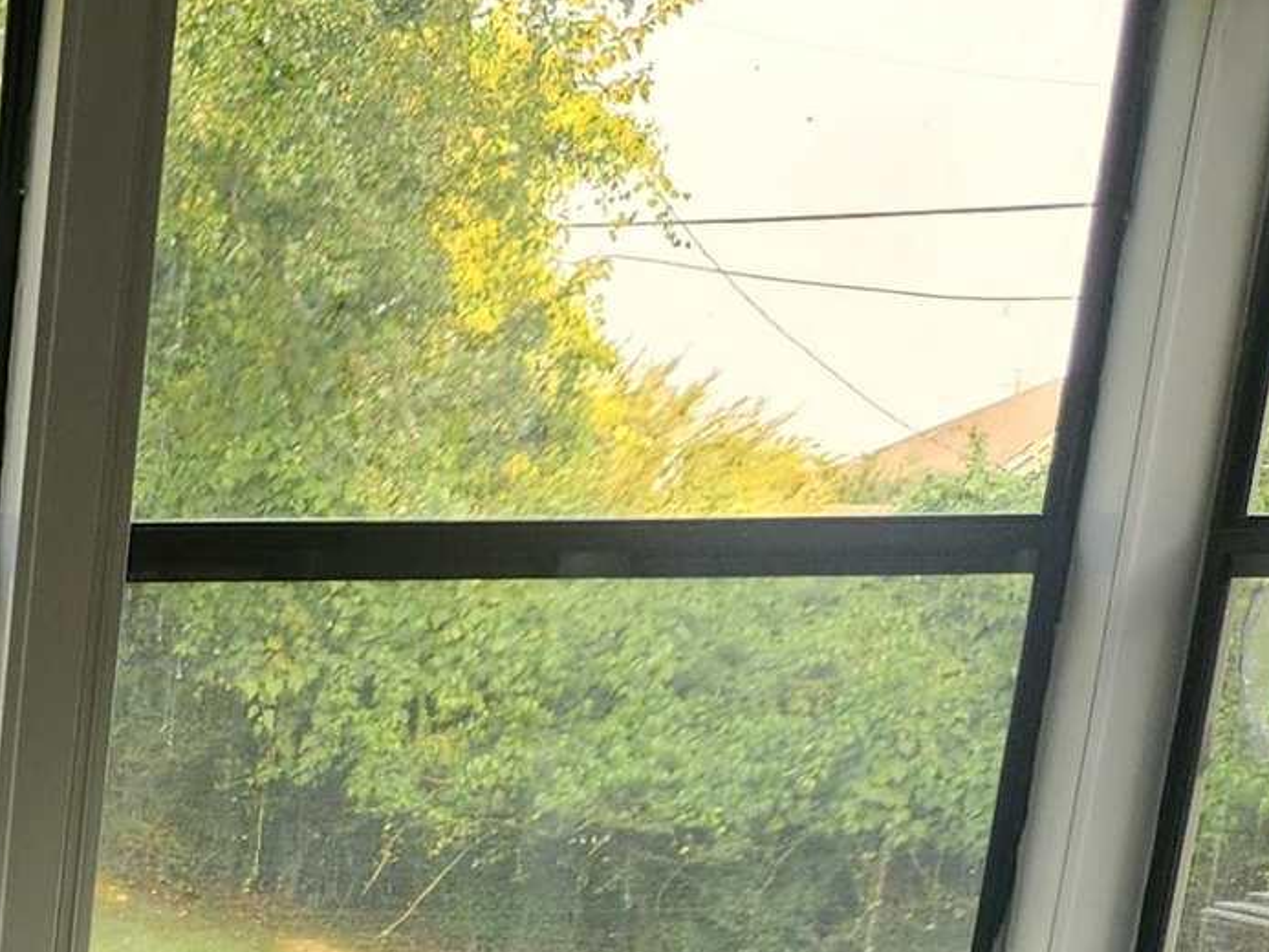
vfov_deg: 12.7
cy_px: 1919
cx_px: -938
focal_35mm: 102
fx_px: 3740
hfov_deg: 16.5
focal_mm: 5.4
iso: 64
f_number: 1.8
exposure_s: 1/180
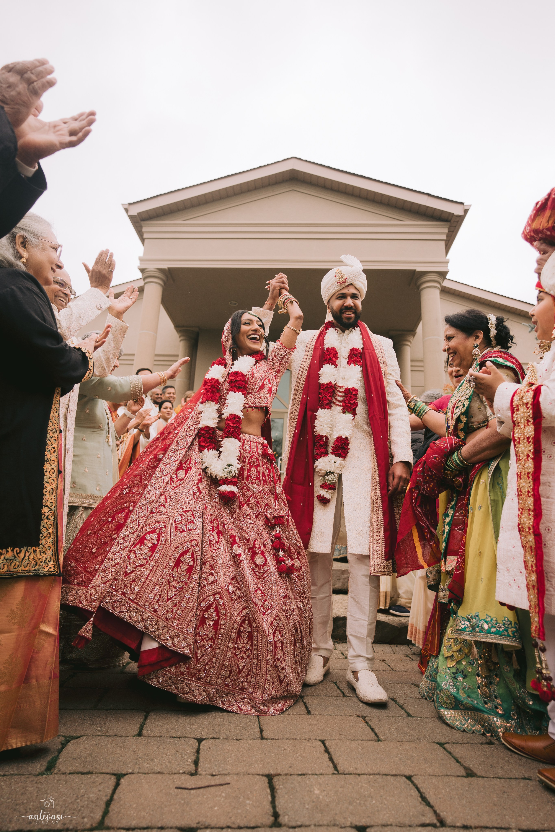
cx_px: 278
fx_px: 486
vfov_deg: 81.2
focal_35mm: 21
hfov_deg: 59.5
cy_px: 416
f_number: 2.8
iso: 160
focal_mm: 21
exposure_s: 1/250
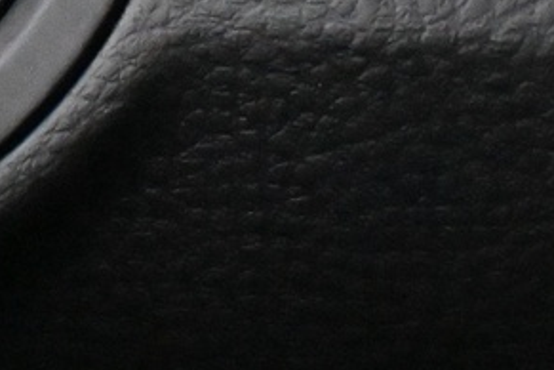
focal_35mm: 184
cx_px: -487
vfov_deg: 7.3
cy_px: -294
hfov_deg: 10.4
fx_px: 2831
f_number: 4
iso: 12800
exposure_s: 1/50
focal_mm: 22
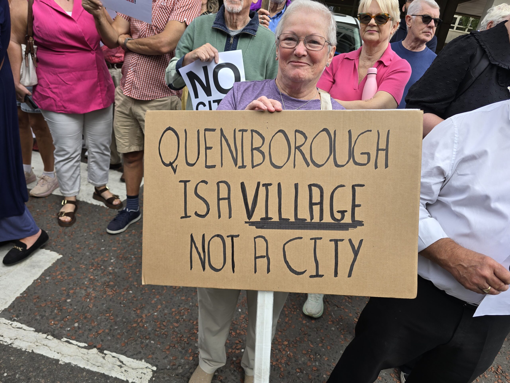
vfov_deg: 58.9
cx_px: 255
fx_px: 339
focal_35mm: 23
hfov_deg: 73.9
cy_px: 192
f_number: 1.7
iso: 16
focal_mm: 6.3
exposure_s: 1/180
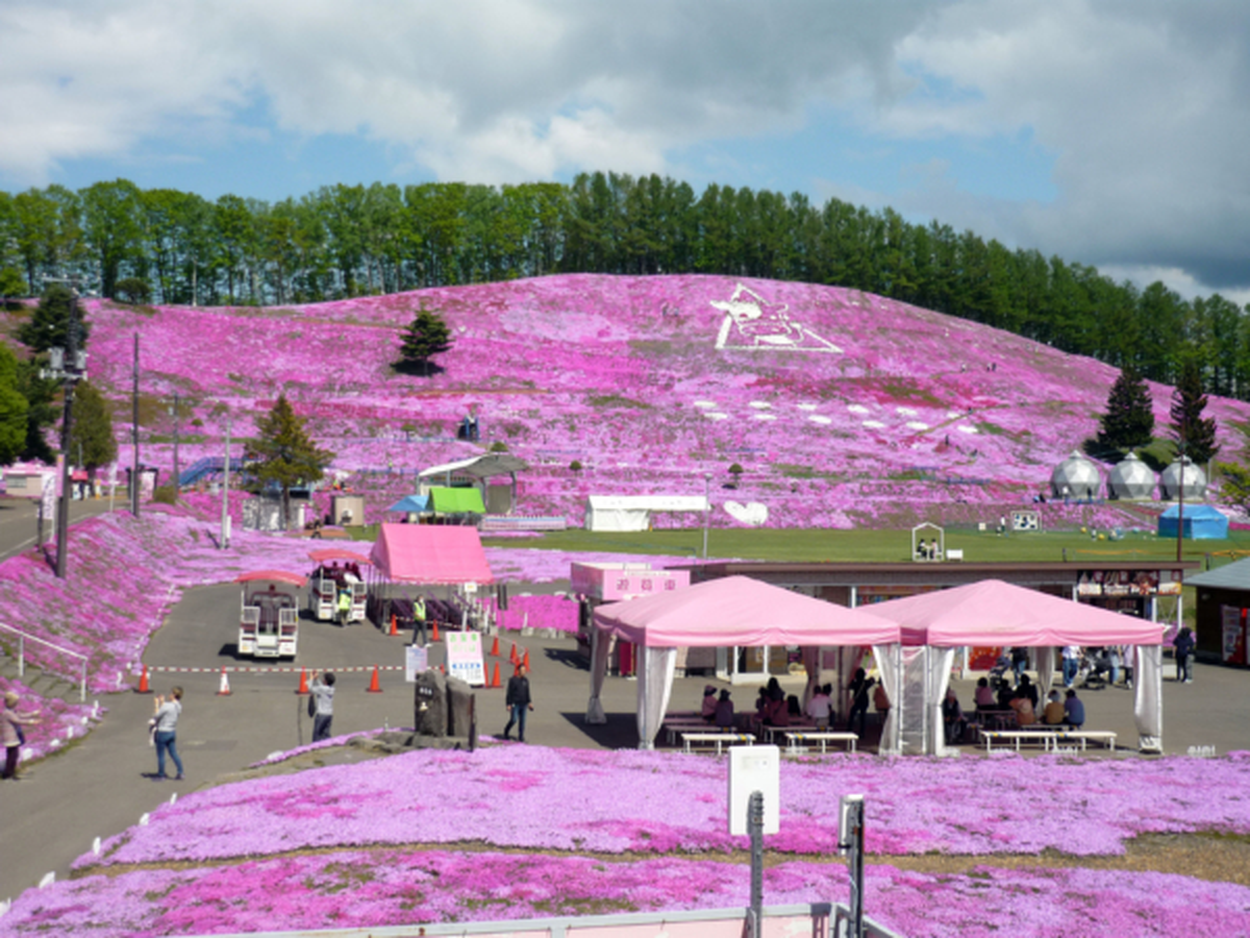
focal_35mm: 44
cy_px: 469
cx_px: 625
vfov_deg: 32.9
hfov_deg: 42.9
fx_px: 1589
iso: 100
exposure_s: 1/200
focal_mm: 7.2
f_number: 9
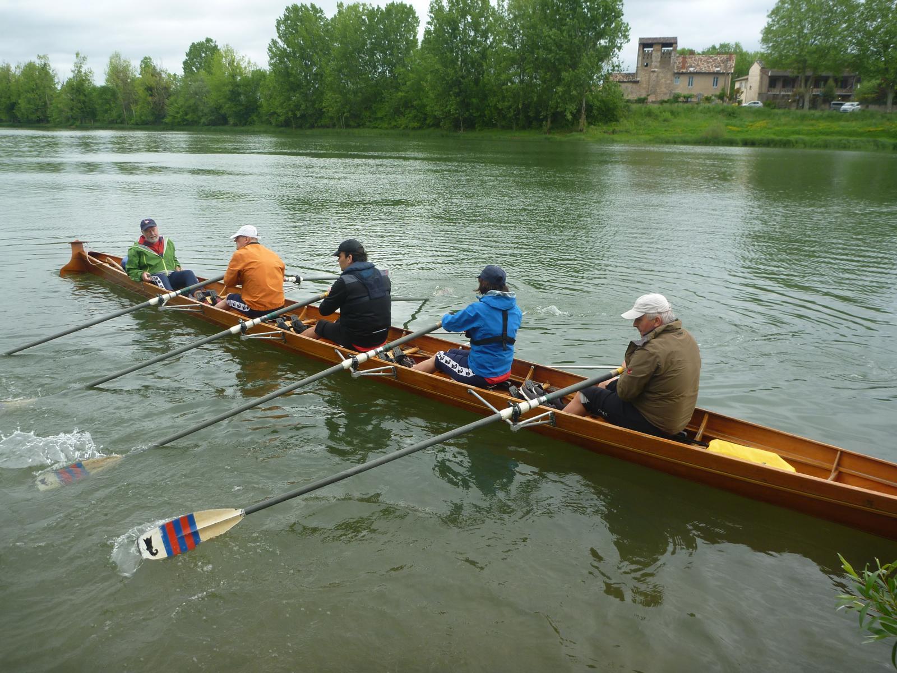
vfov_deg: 49.7
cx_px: 448
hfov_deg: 63.4
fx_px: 726
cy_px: 336
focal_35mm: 28
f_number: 3.3
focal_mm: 4.9
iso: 80
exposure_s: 1/200
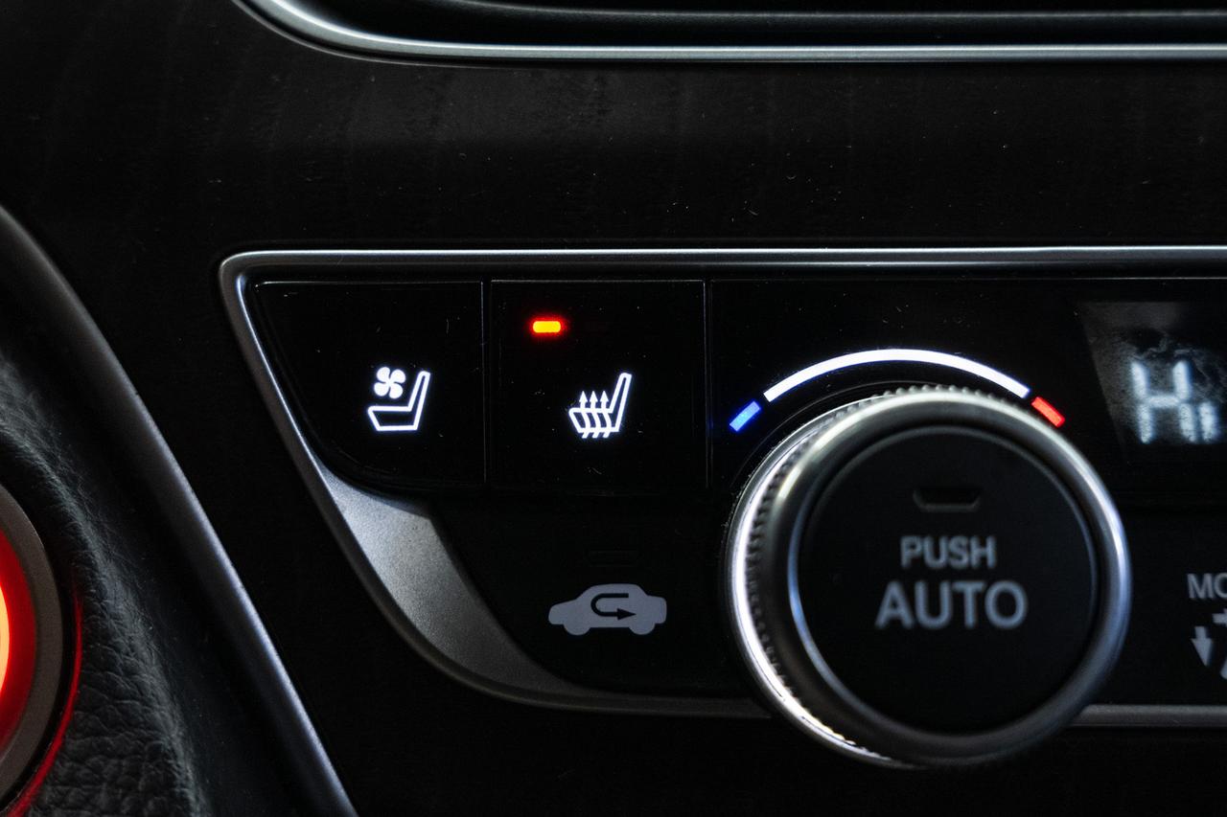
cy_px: 347
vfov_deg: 27.5
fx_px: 1667
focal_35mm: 49
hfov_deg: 40.3
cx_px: 525
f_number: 5
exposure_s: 1/100
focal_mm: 41.2
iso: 2500
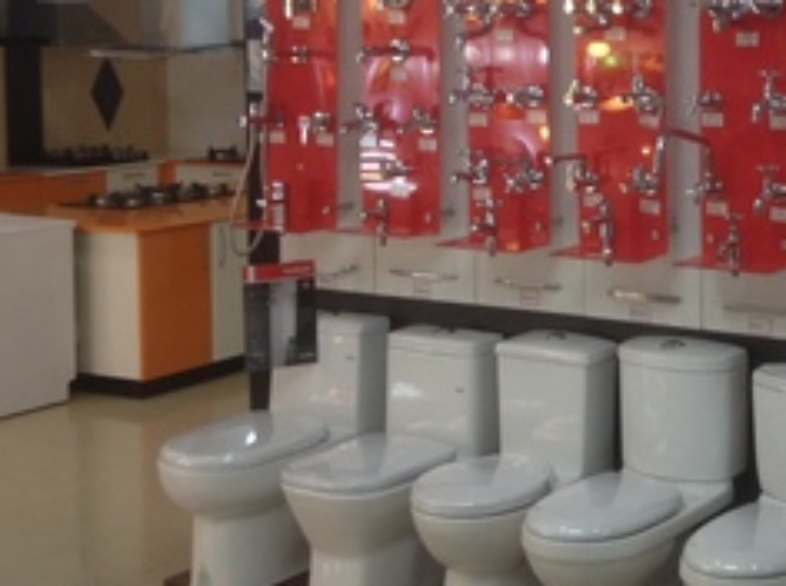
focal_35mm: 70
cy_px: 108
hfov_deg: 27.0
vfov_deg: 20.7
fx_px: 1586
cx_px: 683
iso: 40
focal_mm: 3.3
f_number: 2.4
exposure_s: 1/24
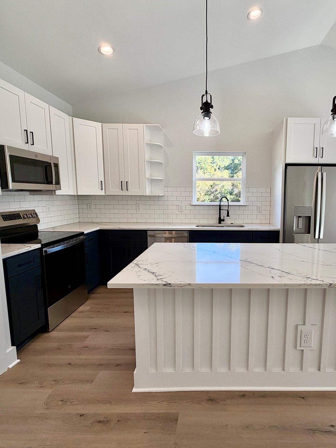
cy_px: 224
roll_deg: -0.5
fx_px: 246
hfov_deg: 67.3
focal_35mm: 19
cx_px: 217
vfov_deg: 84.7
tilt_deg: -6.9
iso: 50
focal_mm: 2.22
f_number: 2.2
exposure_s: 1/120
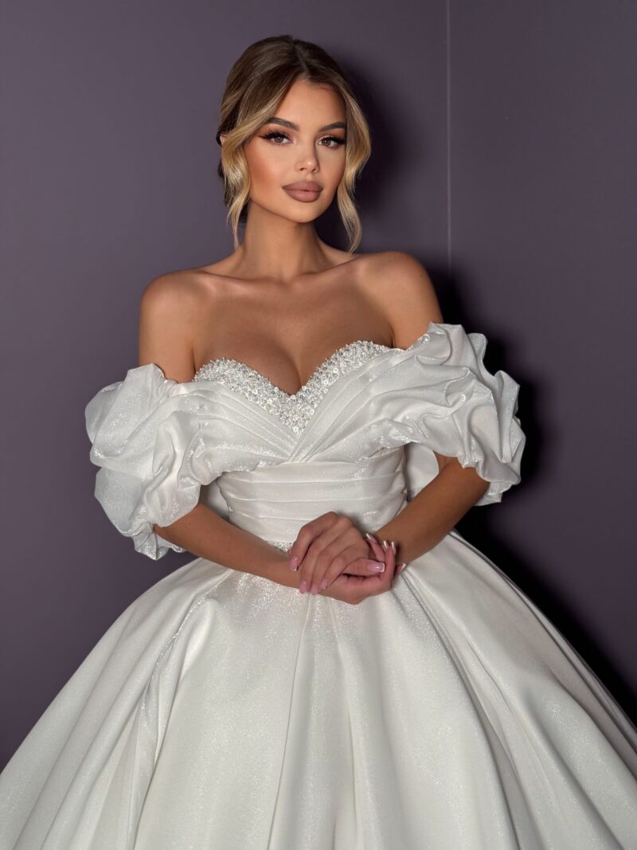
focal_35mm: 48
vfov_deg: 39.7
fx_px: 1178
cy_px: 425
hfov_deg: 30.3
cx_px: 318
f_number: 1.78
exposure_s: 1/60
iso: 100
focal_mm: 6.76
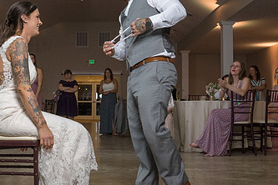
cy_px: 93
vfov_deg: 23.0
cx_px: 81
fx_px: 456
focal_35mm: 59
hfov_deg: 33.5
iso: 2000
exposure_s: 1/200
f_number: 5.6
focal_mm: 29
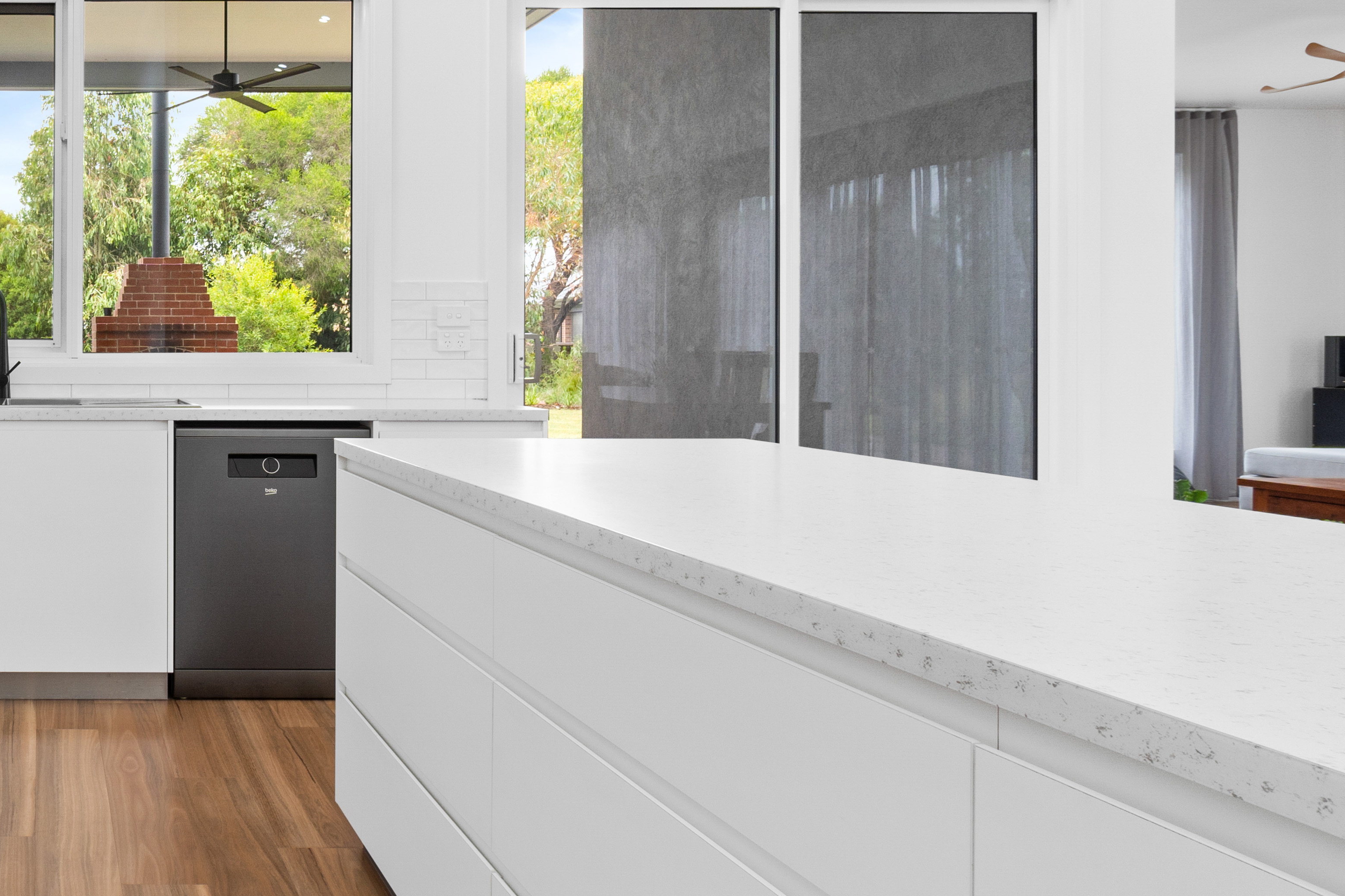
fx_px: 1121
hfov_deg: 52.9
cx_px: 92
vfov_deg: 43.3
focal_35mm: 30
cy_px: 343
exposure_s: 1/4
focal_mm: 10
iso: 200
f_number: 8
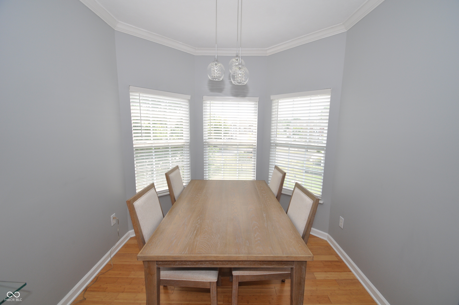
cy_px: 152
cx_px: 230
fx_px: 191
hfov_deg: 100.5
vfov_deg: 77.2
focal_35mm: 15
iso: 400
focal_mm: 10
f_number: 5
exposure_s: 1/100
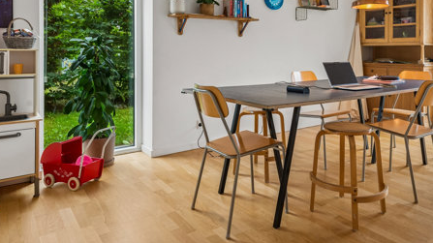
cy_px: 54
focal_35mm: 30
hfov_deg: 63.6
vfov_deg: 37.7
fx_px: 344
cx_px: 264
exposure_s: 1/10
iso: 200
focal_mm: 16
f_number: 10
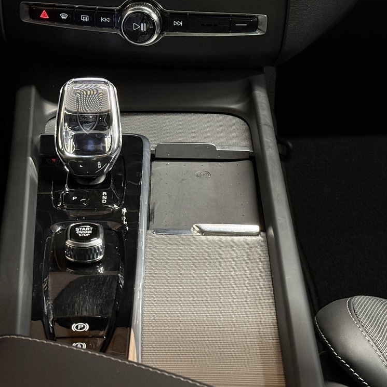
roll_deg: +0.1
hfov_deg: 21.1
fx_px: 1037
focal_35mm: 82
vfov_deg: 21.1
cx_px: 174
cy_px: 194
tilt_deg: -35.2
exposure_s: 1/39
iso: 500
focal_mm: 6.76
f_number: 1.78
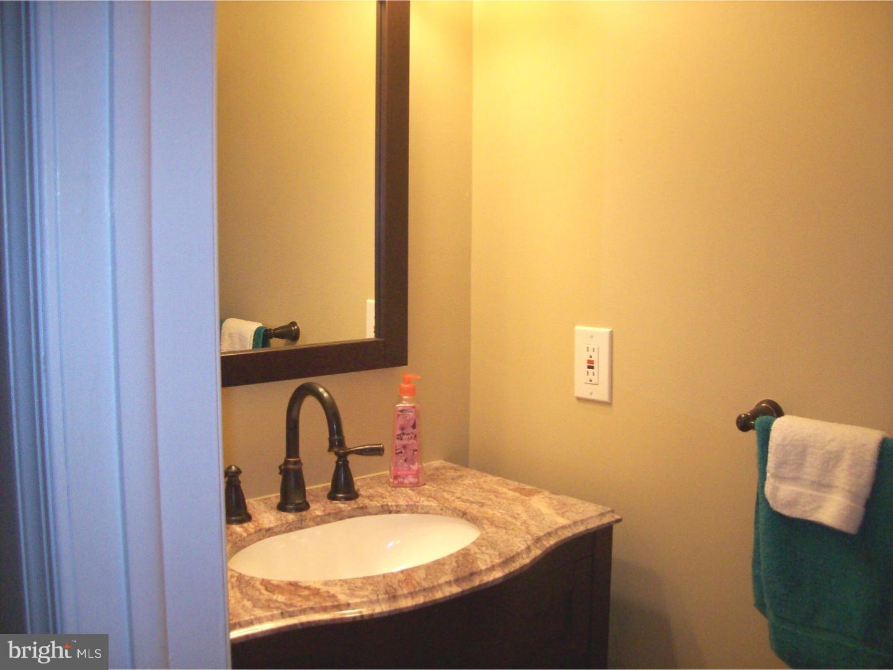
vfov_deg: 39.7
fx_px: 929
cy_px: 335
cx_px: 446
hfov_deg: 51.4
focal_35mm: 36
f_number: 2.7
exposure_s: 1/64
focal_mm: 6
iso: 200
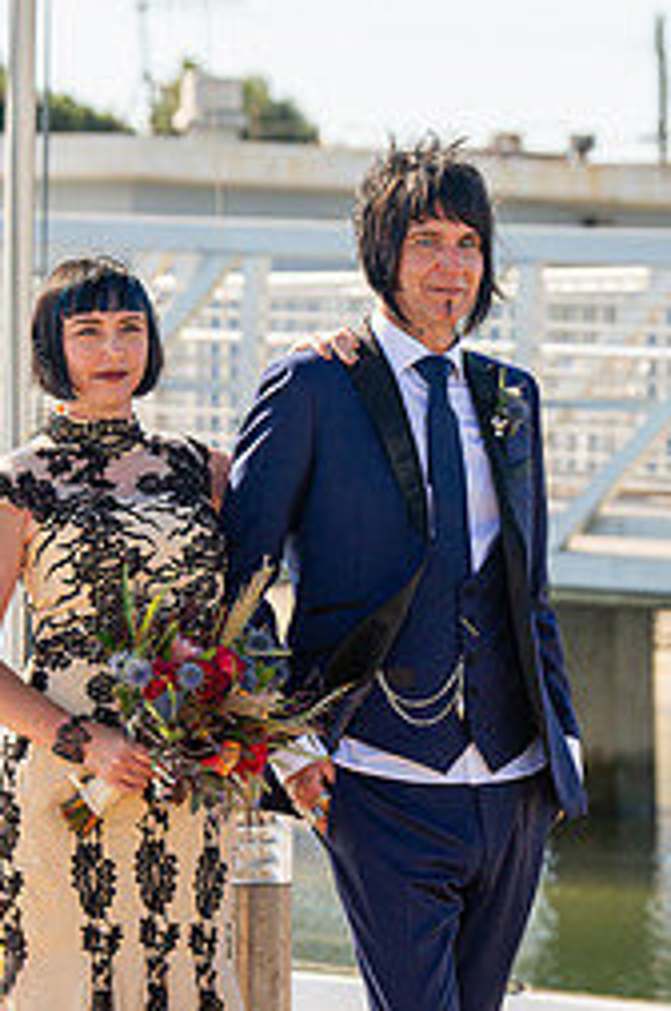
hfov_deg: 6.3
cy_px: 527
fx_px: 6083
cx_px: 230
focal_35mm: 217
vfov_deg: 9.5
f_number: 5.6
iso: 200
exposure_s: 1/250
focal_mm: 122
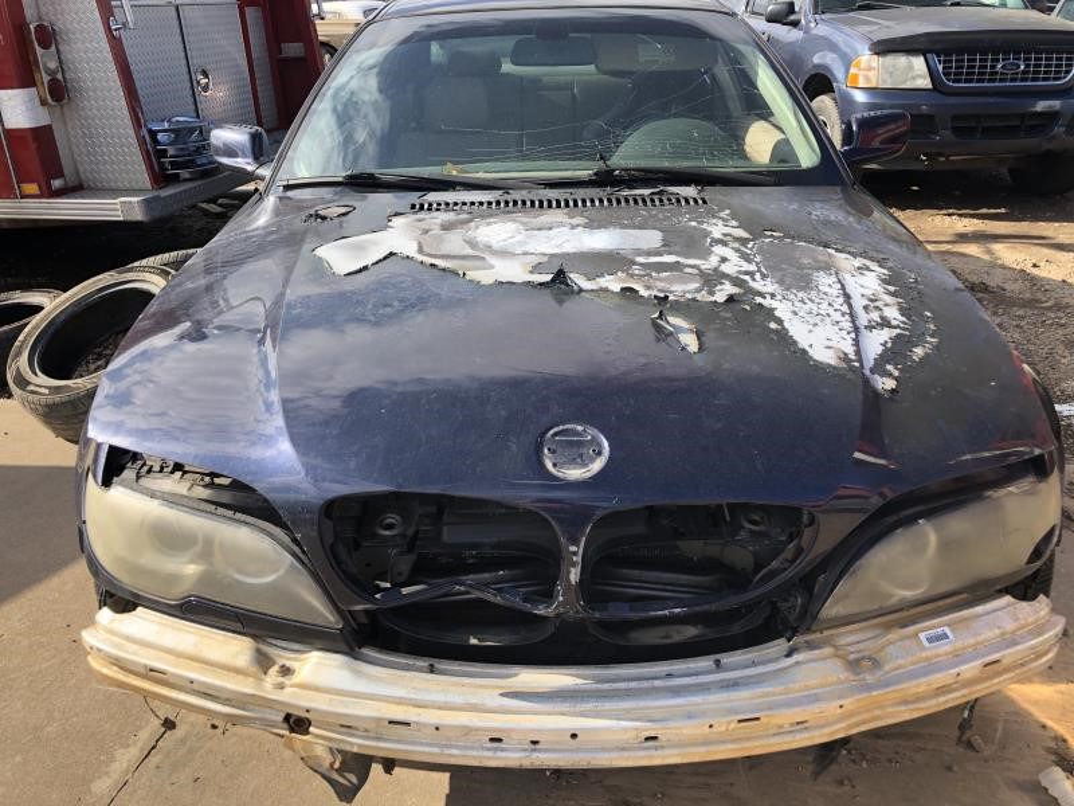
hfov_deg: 63.4
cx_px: 537
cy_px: 403
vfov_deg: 49.7
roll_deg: +0.0
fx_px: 869
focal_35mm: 28
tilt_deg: -24.0
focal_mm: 3.99
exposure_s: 1/716
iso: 20
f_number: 1.8
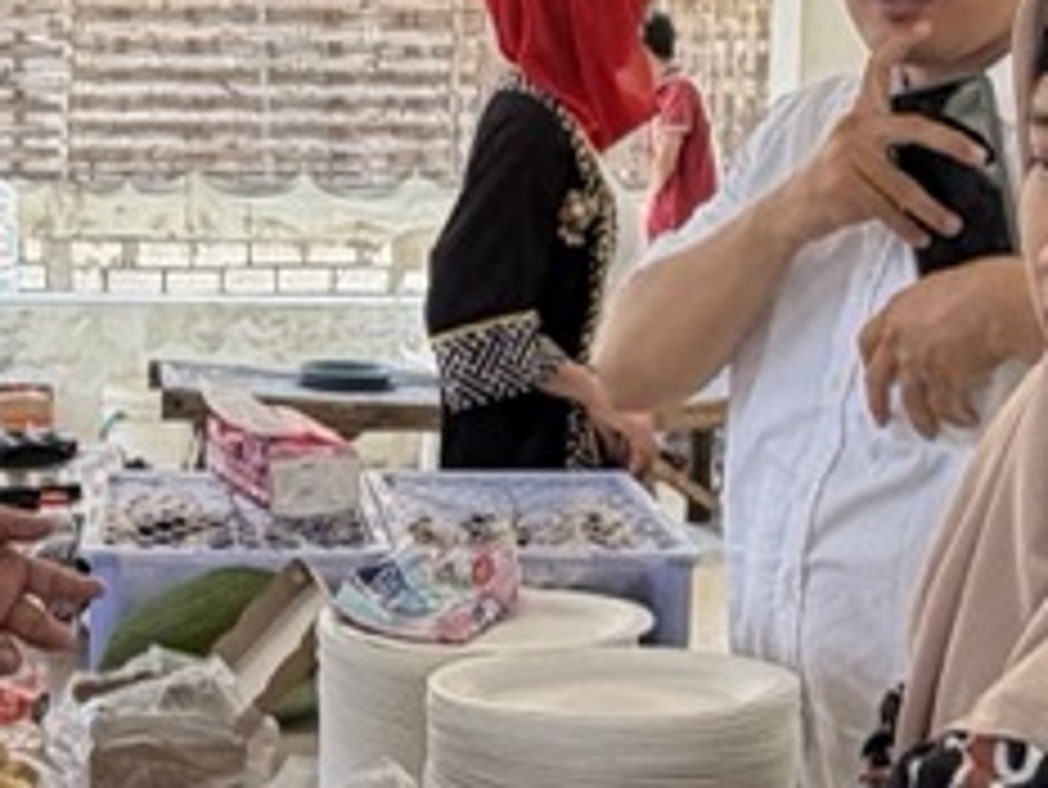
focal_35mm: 77
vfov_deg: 19.2
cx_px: 400
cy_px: 365
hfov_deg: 25.3
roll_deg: -2.1
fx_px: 2332
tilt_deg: -10.7
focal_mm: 2.22
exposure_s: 1/174
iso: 40
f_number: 2.2
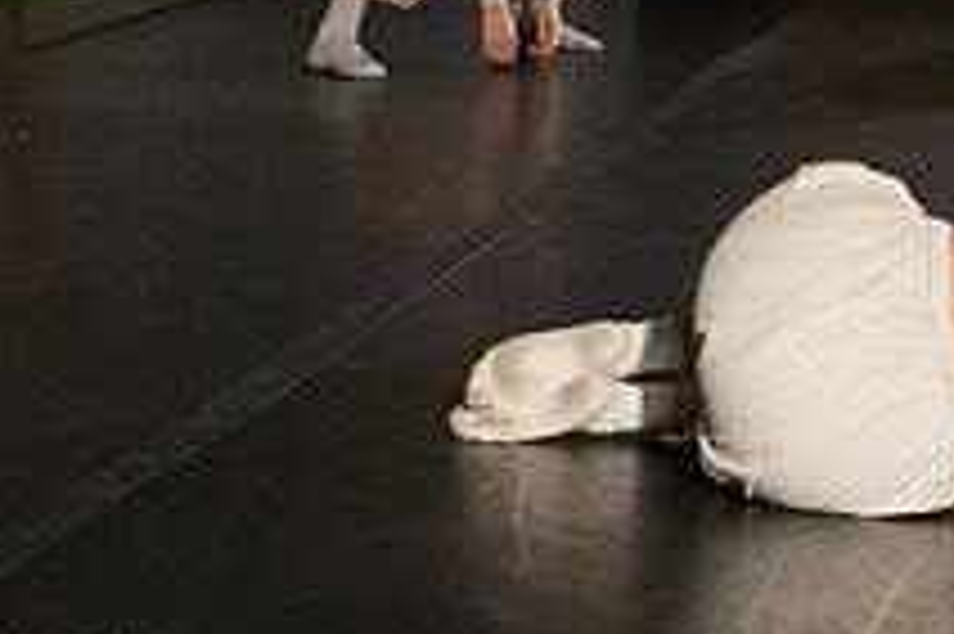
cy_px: -216
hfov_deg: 14.3
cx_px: 1127
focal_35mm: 139
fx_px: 3681
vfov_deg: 9.7
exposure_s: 1/400
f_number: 5
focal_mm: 44
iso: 6400
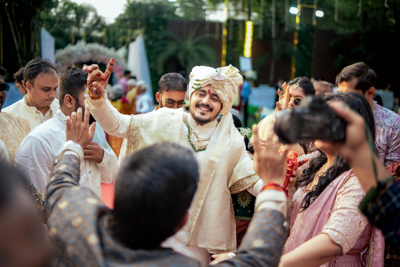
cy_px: 134
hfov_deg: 54.4
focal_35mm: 35
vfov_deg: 37.9
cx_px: 200
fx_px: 389
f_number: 1.4
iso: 64
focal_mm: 35
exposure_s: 1/320
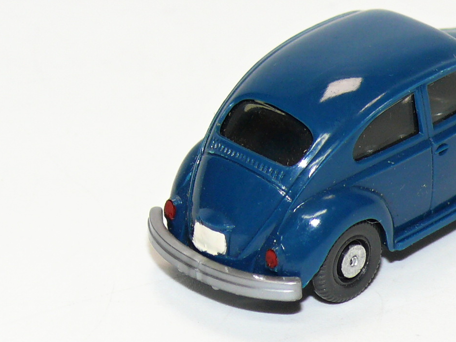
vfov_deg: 5.5
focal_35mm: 271
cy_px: 108
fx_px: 3569
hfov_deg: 7.3
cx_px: 374
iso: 100
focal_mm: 18.8
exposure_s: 1/30
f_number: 4
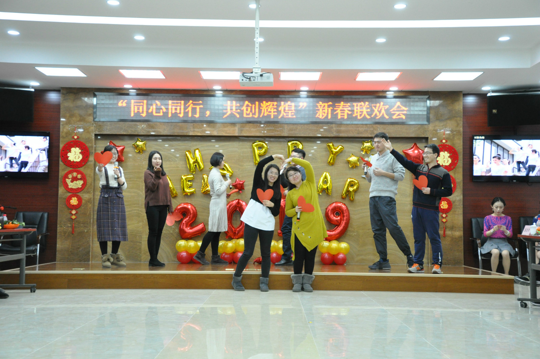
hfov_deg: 41.2
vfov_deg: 28.0
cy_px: 180
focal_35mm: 48
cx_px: 270
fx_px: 719
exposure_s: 1/50
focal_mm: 32
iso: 1600
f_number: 5
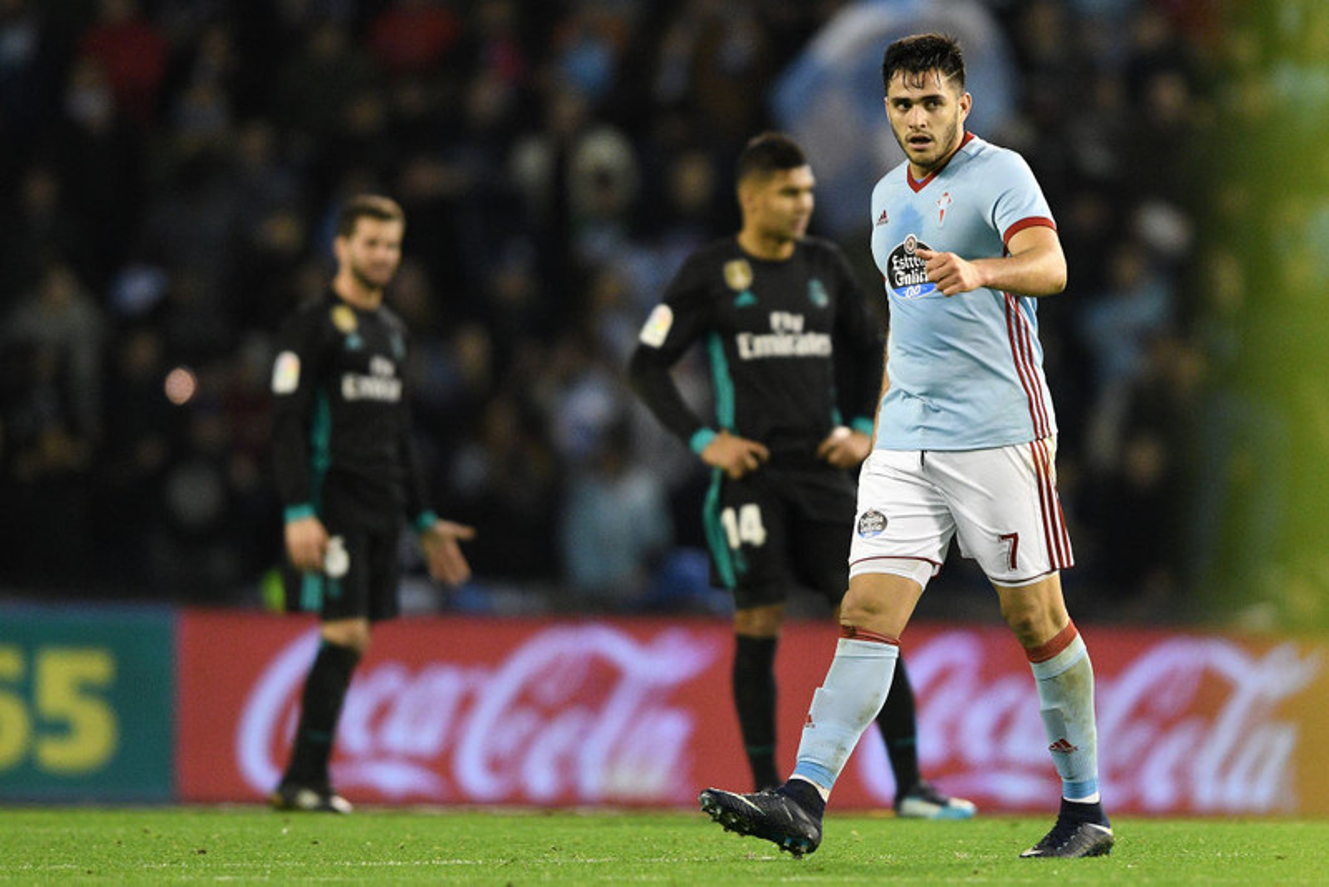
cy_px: 444
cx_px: 664
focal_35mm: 600
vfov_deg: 2.3
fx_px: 22157
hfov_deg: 3.4
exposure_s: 1/640
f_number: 2.8
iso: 2000
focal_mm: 400
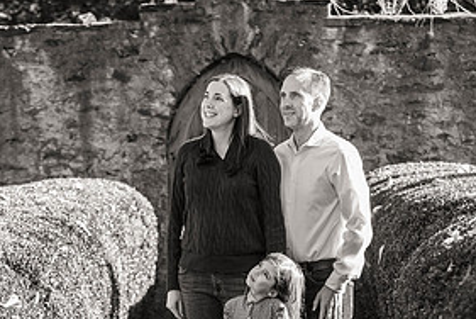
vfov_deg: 9.2
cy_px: 284
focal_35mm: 149
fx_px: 1972
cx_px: 262
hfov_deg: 13.8
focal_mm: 70
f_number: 4
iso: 500
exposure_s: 1/400
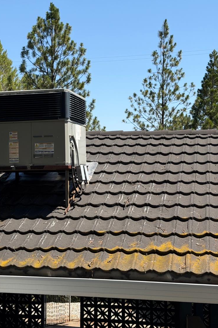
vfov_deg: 30.1
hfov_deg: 20.2
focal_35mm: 67
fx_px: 609
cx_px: 71
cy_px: 165
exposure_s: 1/2577
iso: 64
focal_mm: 6.76
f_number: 1.78
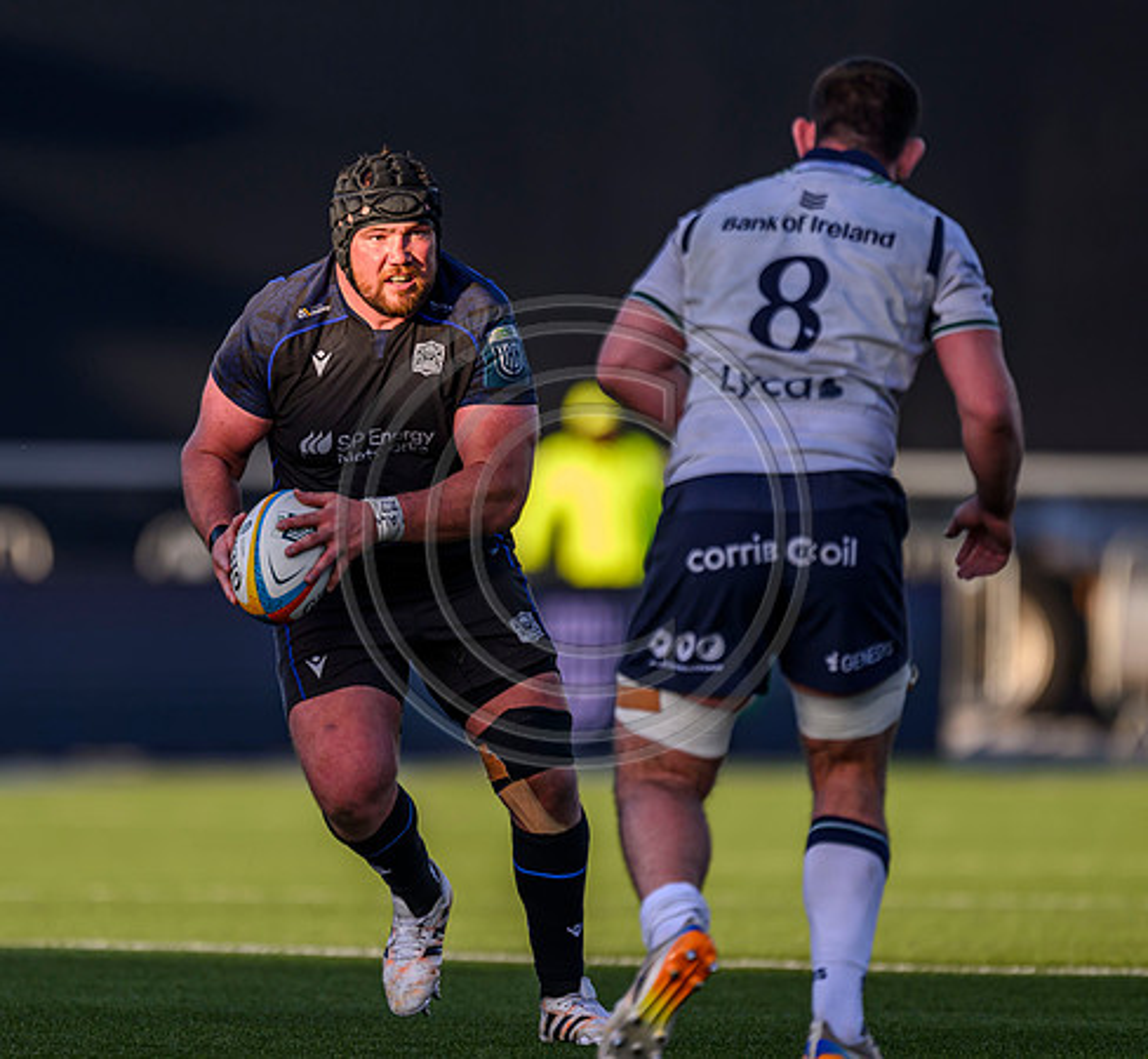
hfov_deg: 2.5
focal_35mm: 729
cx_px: 327
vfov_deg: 2.3
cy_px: 511
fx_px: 26304
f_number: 4
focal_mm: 560
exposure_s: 1/1250
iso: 500
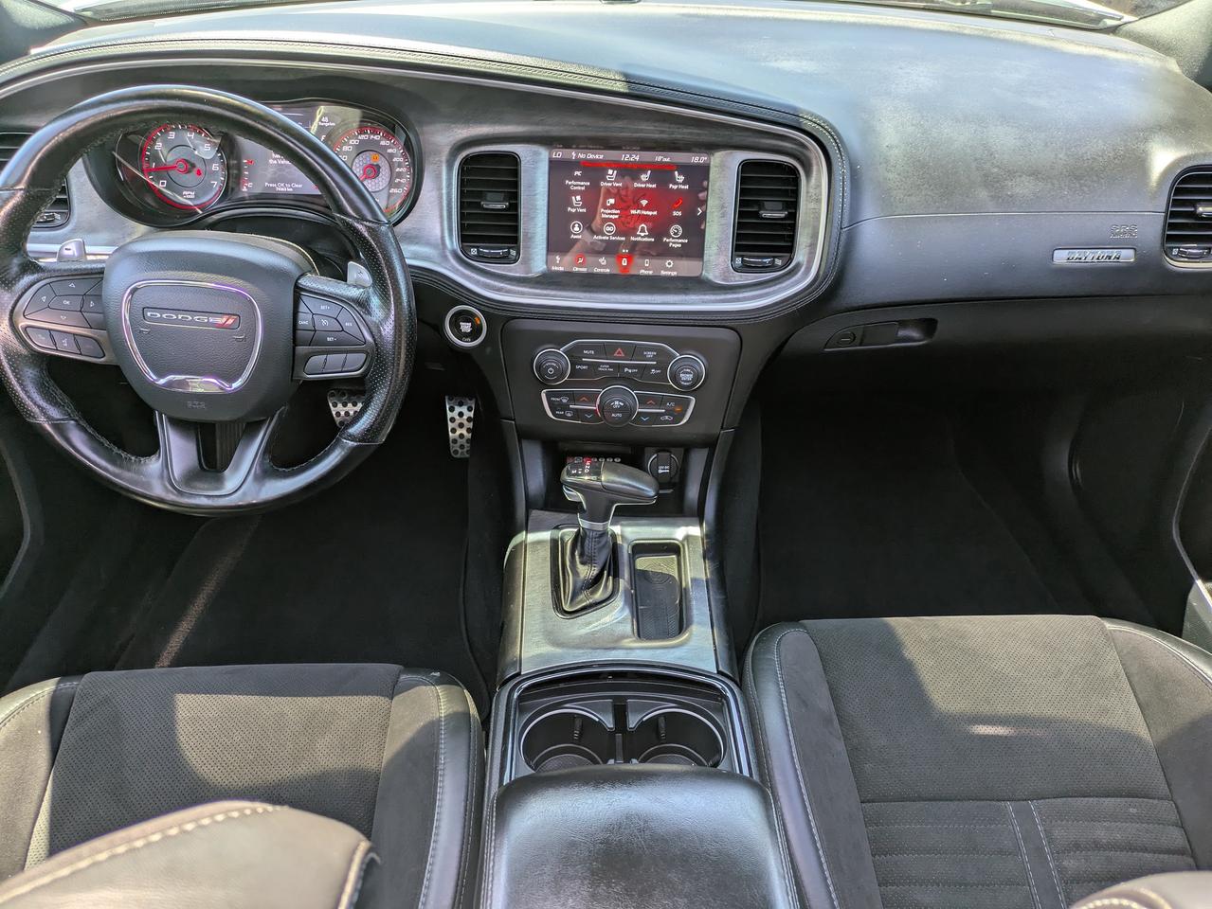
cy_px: 454
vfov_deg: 54.9
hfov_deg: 69.4
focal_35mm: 25
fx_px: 876
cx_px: 606
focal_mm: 5.43
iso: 40
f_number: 1.89
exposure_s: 1/50
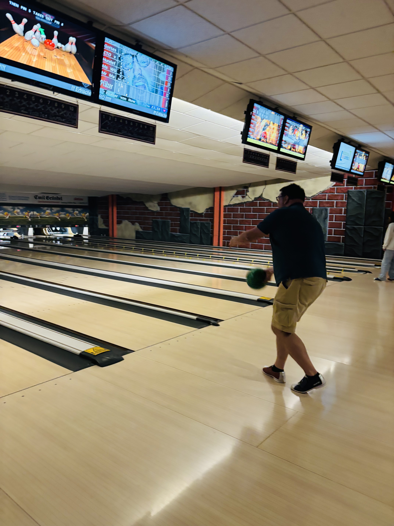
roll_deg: -0.1
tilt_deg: -9.6
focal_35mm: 26
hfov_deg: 53.1
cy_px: 263
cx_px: 197
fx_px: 395
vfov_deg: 67.3
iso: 400
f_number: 1.6
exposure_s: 1/33
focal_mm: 5.96
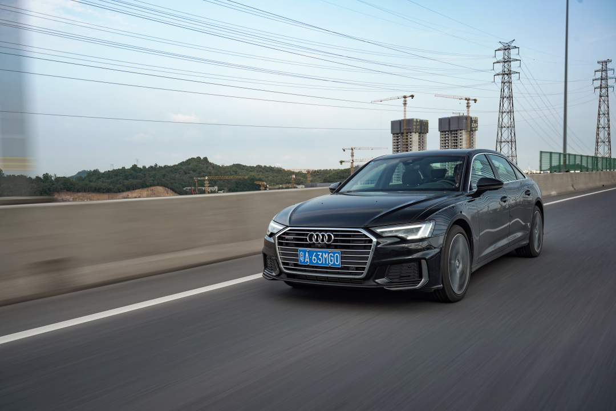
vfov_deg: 40.0
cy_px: 206
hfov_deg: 57.2
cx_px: 308
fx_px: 565
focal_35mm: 33
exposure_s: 1/50
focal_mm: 33
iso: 100
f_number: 8
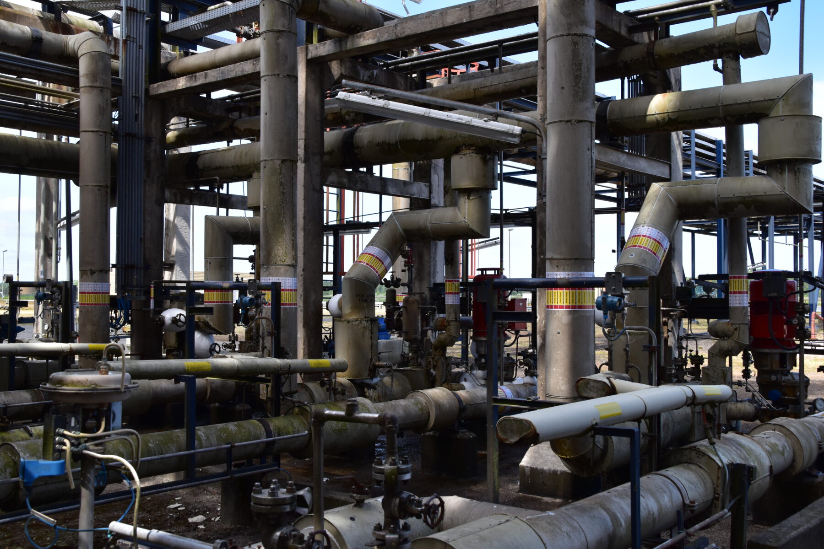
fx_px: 893
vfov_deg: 34.2
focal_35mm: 39
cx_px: 412
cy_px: 274
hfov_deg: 49.6
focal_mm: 26
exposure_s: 1/250
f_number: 10
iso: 400
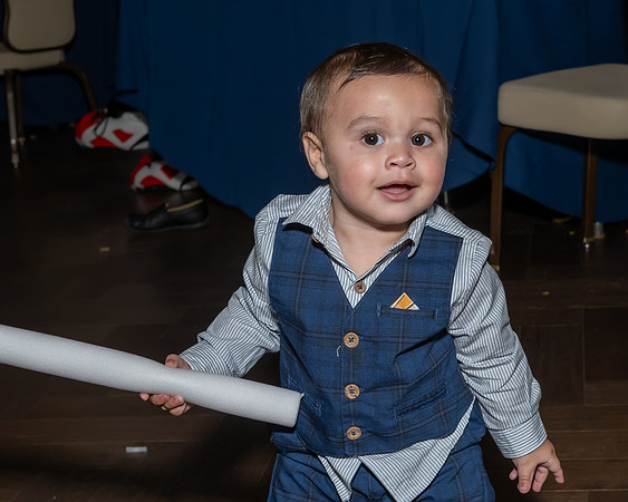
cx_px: 380
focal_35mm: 79
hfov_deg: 24.0
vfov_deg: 19.3
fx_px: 1476
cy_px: 238
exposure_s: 1/250
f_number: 8
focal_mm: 45
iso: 1000
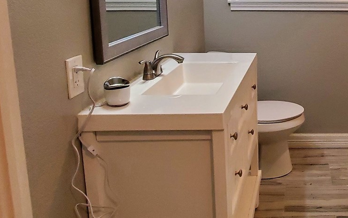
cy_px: 23
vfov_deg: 32.0
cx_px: 311
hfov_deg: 46.7
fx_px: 360
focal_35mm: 38
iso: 200
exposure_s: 1/59
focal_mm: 1.8
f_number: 2.2
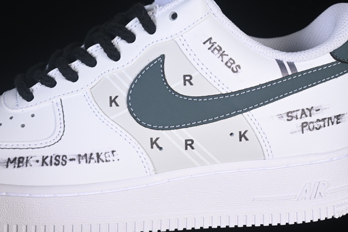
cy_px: 116
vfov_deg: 18.2
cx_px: 174
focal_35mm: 75
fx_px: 725
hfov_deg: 27.0
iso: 160
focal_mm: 50
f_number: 7.1
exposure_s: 1/80
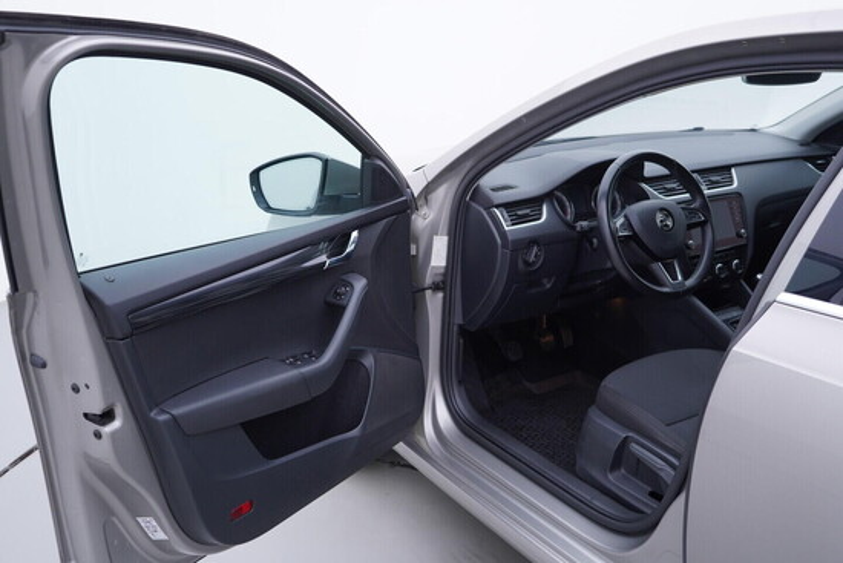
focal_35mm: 36
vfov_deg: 36.9
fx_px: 843
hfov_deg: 53.1
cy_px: 282
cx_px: 422
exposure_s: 1/50
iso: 125
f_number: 3.2
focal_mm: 24
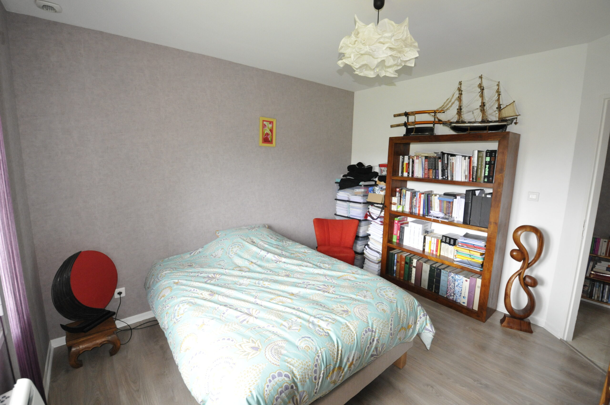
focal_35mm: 15
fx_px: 254
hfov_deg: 100.5
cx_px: 305
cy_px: 202
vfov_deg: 77.2
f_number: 5.6
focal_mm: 10
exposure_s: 1/60
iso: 1600
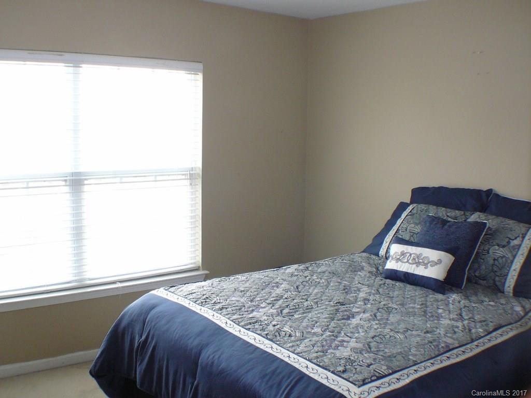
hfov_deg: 38.9
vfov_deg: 29.7
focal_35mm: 49
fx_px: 752
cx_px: 266
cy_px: 199
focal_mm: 7.3
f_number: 3.4
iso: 160
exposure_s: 1/30
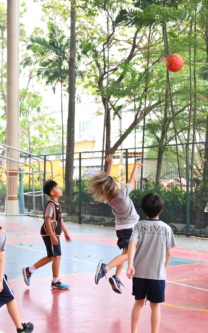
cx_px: 120
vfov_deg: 31.5
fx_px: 589
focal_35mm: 65
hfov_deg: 20.0
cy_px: 166
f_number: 4
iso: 1600
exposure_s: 1/500
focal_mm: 42
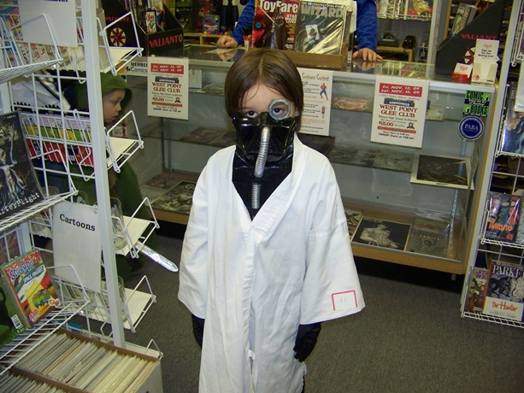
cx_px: 262
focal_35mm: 36
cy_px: 196
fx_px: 545
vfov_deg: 39.7
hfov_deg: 51.3
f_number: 2.8
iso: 200
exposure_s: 1/30
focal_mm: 5.85
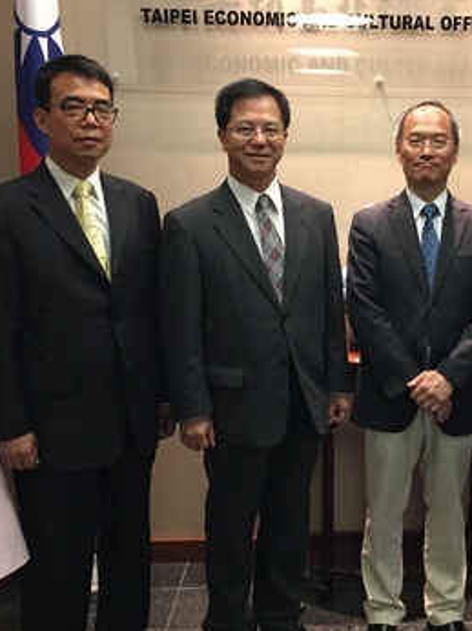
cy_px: 362
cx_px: 385
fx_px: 947
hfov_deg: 27.4
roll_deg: -1.2
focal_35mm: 52
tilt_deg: -10.5
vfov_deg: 36.8
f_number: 2.2
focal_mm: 4.15
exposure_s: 1/10
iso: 80
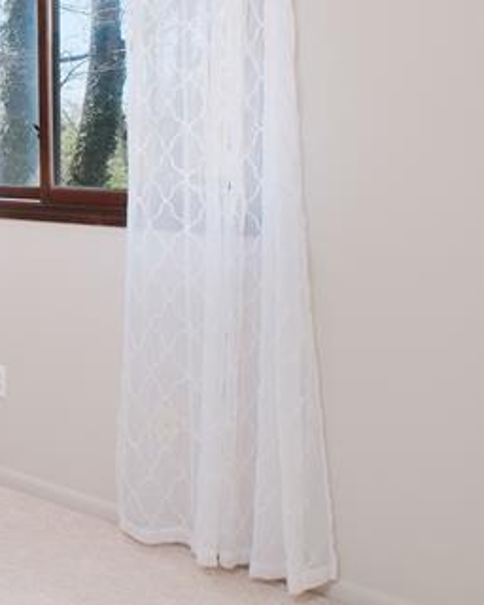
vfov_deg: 40.2
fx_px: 806
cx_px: -278
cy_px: 161
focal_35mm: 45
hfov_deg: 24.4
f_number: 7.1
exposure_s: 1/250
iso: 800
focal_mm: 10
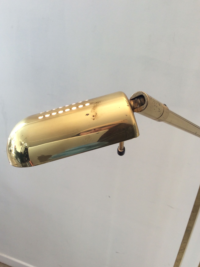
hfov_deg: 42.9
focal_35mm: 33
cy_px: 135
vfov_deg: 55.4
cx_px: 99
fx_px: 254
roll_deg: -5.5
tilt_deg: -27.0
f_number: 2.4
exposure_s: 1/50
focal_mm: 3.3
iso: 32
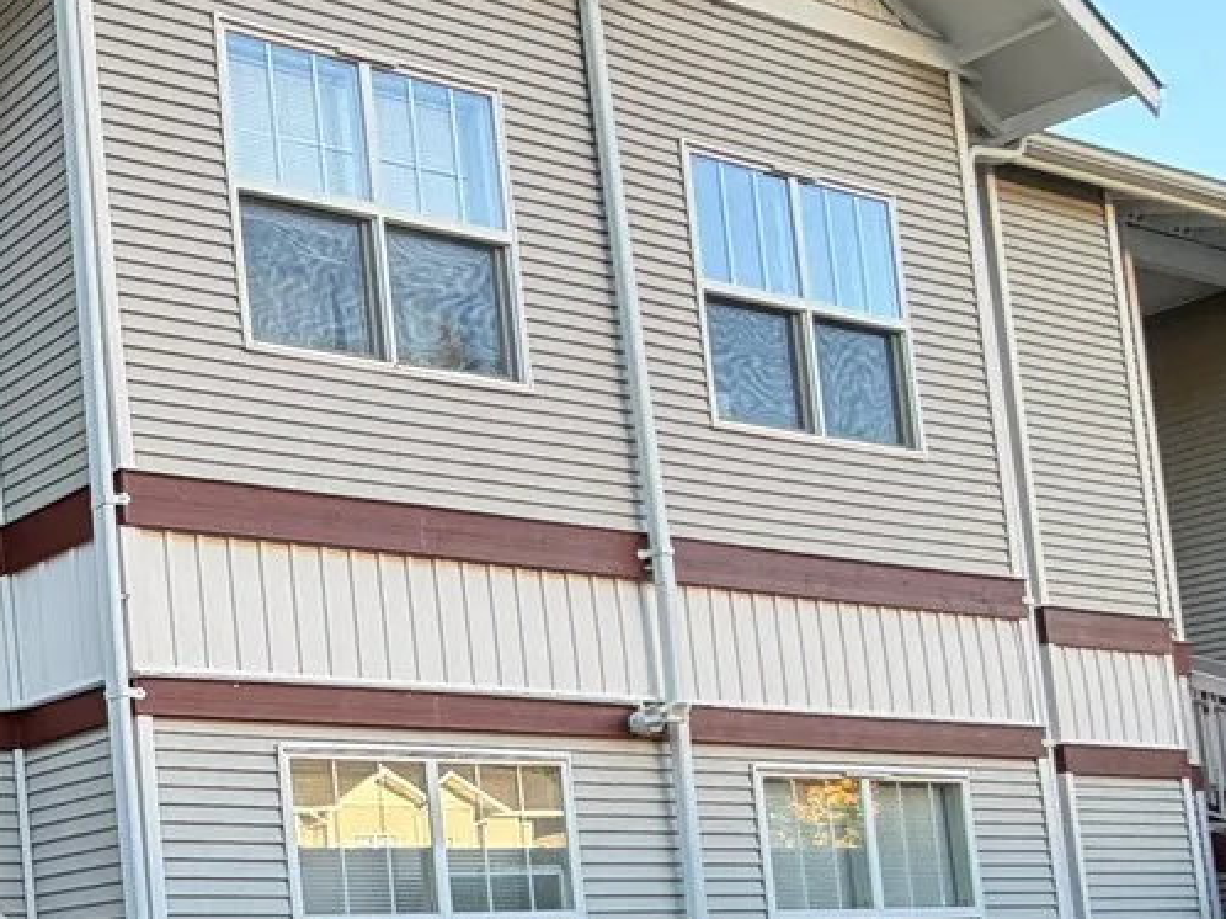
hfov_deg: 28.7
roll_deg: +2.8
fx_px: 1593
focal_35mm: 45
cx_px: -574
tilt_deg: +4.2
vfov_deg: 29.8
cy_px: 936
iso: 64
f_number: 2.2
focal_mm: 2.22
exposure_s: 1/121
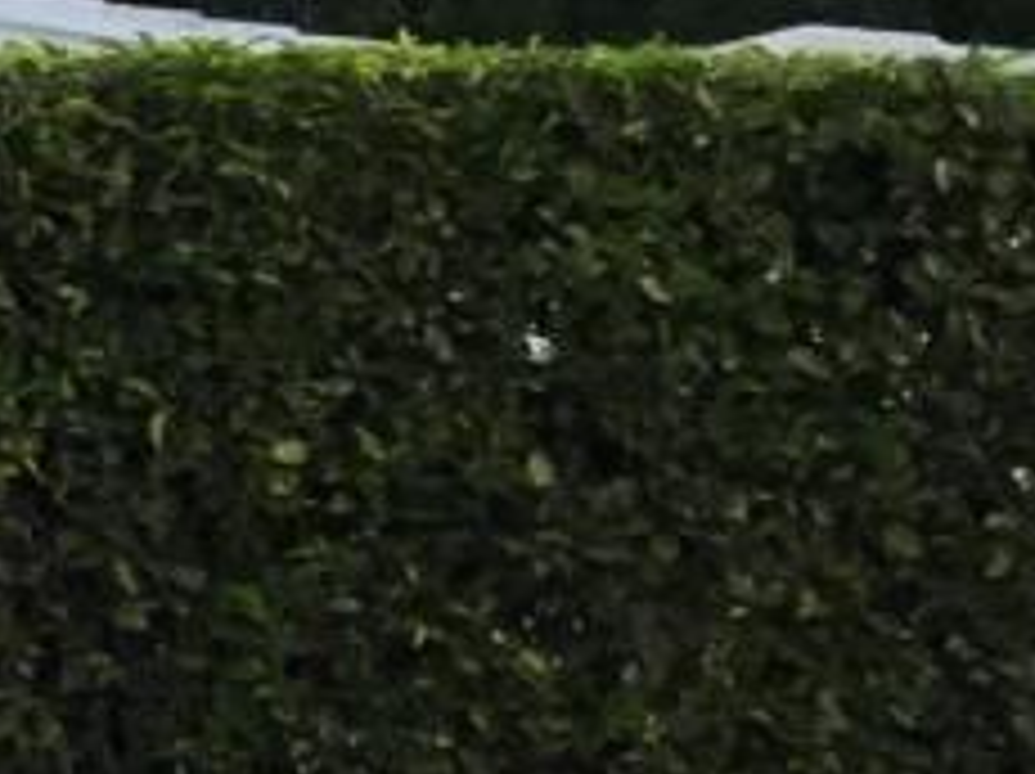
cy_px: 284
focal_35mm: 216
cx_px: -2308
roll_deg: -0.5
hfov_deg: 7.7
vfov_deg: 6.9
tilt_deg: +1.7
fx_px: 6452
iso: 25
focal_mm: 3.3
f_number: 2.4
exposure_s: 1/532
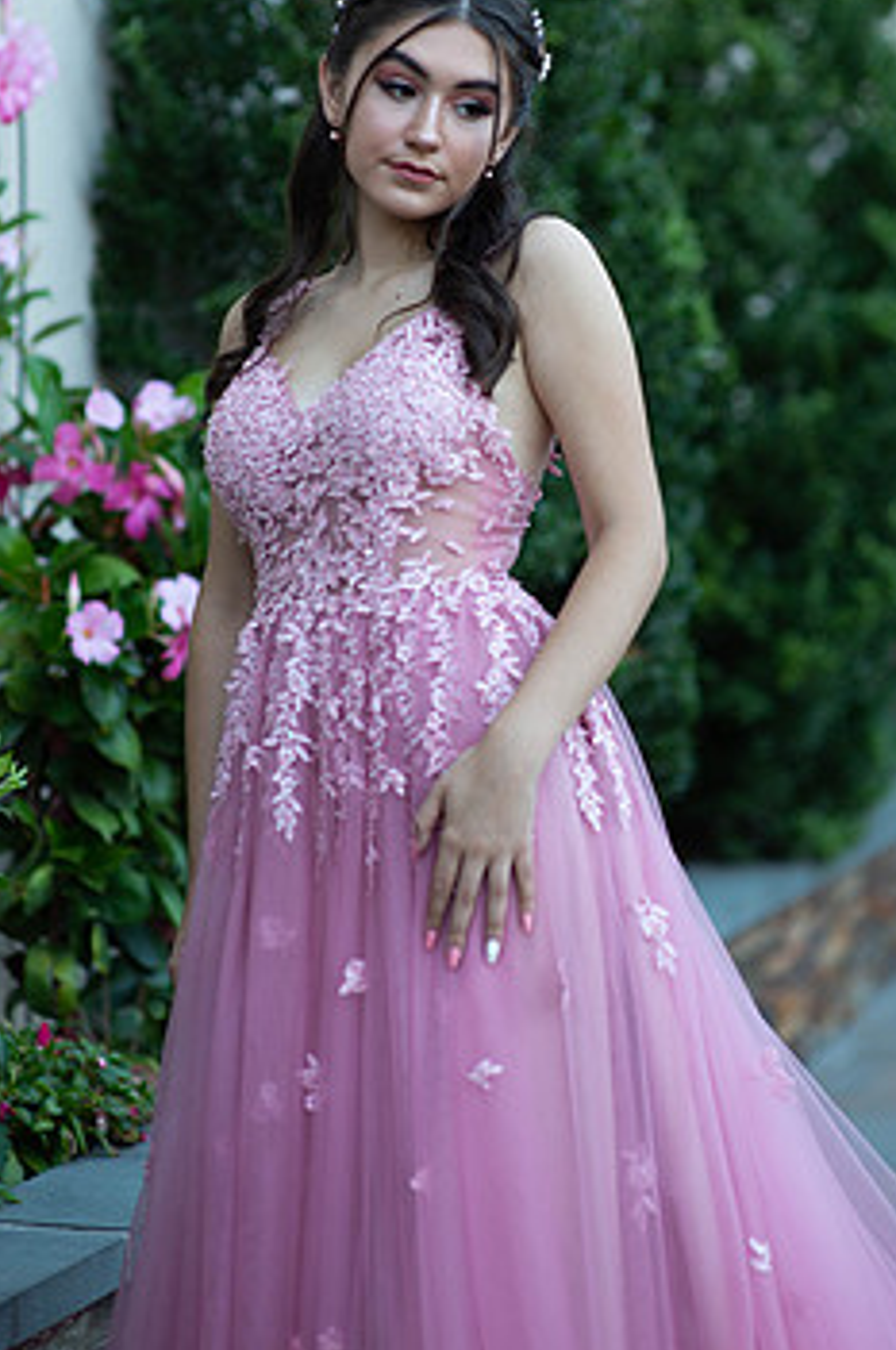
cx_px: 417
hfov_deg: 12.5
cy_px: 531
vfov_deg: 18.8
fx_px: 4081
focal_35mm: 109
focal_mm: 85
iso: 250
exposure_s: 1/640
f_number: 2
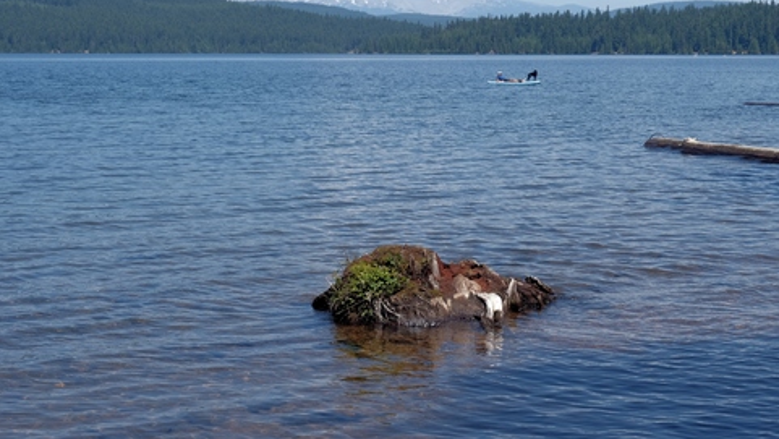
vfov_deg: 18.0
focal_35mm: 67
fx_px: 1384
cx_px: 441
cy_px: 142
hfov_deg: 31.4
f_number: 11
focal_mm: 36.6
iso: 200
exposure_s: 1/180
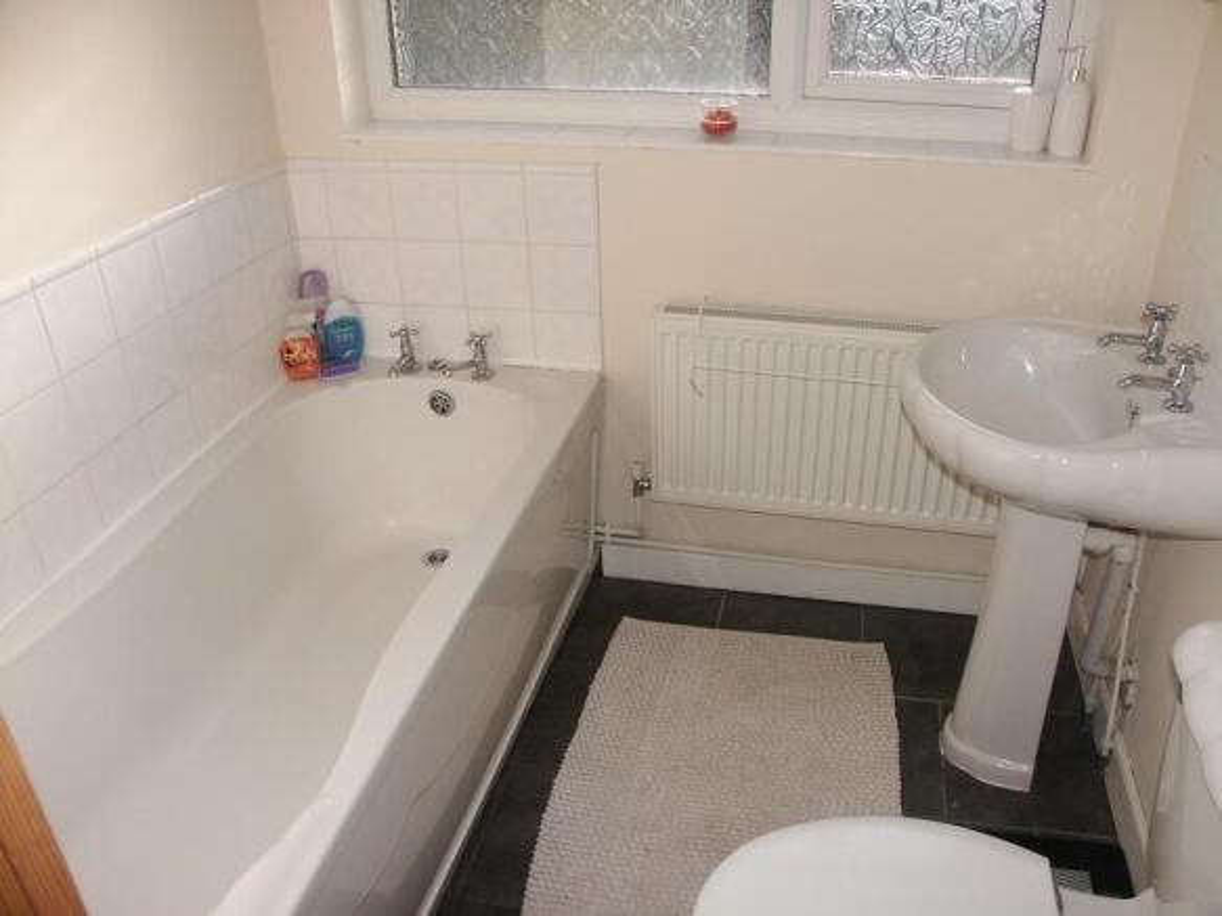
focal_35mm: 28
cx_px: 611
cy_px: 458
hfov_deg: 63.5
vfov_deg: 49.7
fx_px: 988
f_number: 4
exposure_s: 1/1000
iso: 200
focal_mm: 7.37
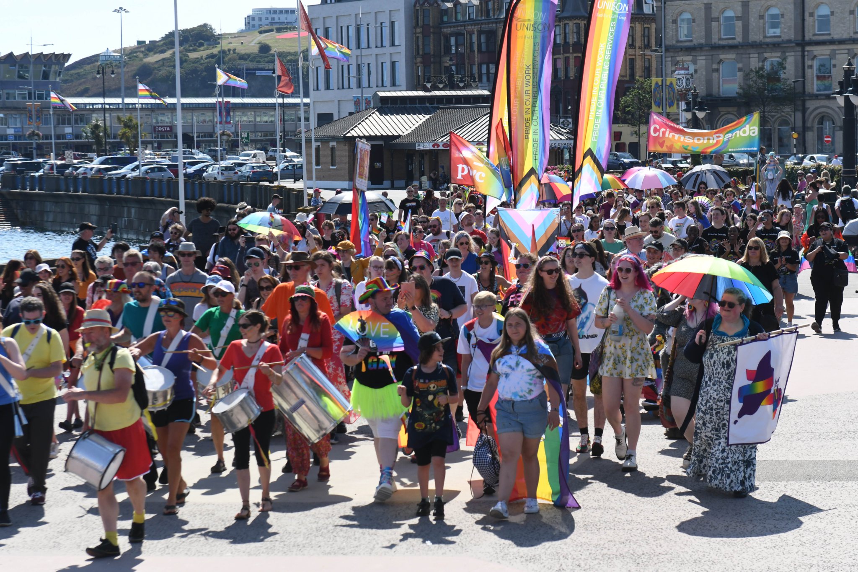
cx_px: 429
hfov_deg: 19.5
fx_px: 2502
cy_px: 286
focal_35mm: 105
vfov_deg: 13.0
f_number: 5
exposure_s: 1/3200
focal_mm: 70
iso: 640
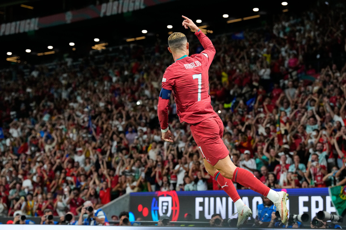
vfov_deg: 11.9
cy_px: 115
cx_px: 173
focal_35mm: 115
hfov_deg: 17.8
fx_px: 1105
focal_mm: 115
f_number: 3.5
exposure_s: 1/2000
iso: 4000
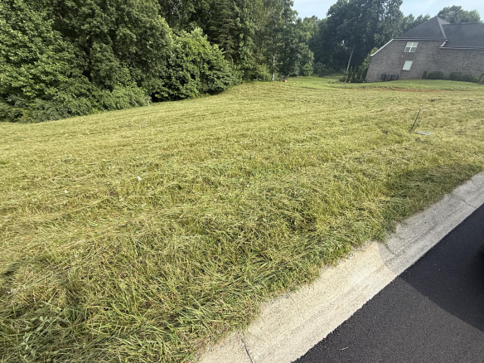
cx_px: 258
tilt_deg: -32.4
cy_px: 189
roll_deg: -3.1
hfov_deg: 94.4
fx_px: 224
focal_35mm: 16
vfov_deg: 78.1
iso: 50
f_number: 2.2
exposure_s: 1/799
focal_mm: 2.22
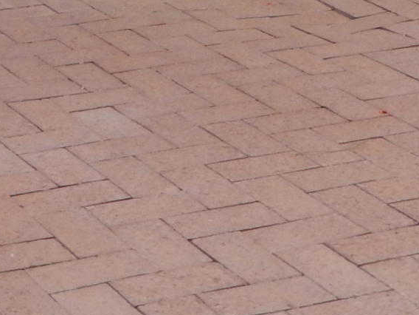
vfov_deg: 10.3
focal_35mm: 132
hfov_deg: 14.8
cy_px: -334
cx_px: 40
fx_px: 1598
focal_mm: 4.5
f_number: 3.4
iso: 125
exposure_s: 1/200
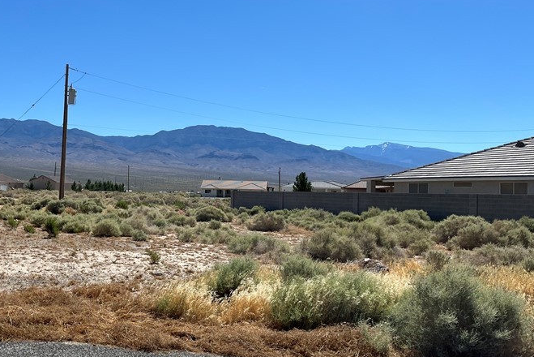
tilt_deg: +3.5
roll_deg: -1.5
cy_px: 183
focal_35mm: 42
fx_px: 623
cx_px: 172
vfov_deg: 31.9
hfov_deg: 45.6
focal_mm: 5.1
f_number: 1.6
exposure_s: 1/5076
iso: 50
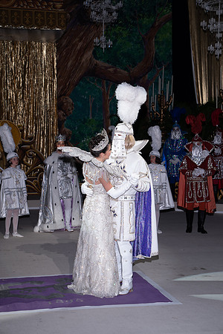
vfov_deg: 28.8
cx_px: 112
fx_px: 650
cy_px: 167
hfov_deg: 19.5
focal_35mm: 70
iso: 400
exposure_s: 1/200
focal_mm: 70
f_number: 6.3
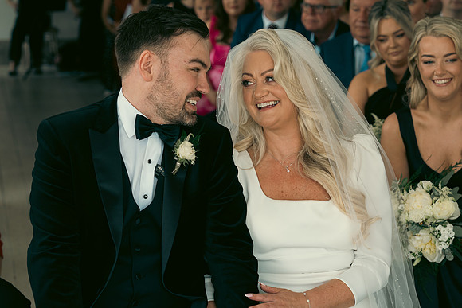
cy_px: 154
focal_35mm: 96
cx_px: 231
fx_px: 1232
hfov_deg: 21.2
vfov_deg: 14.3
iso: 250
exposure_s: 1/160
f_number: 3.5
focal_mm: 64
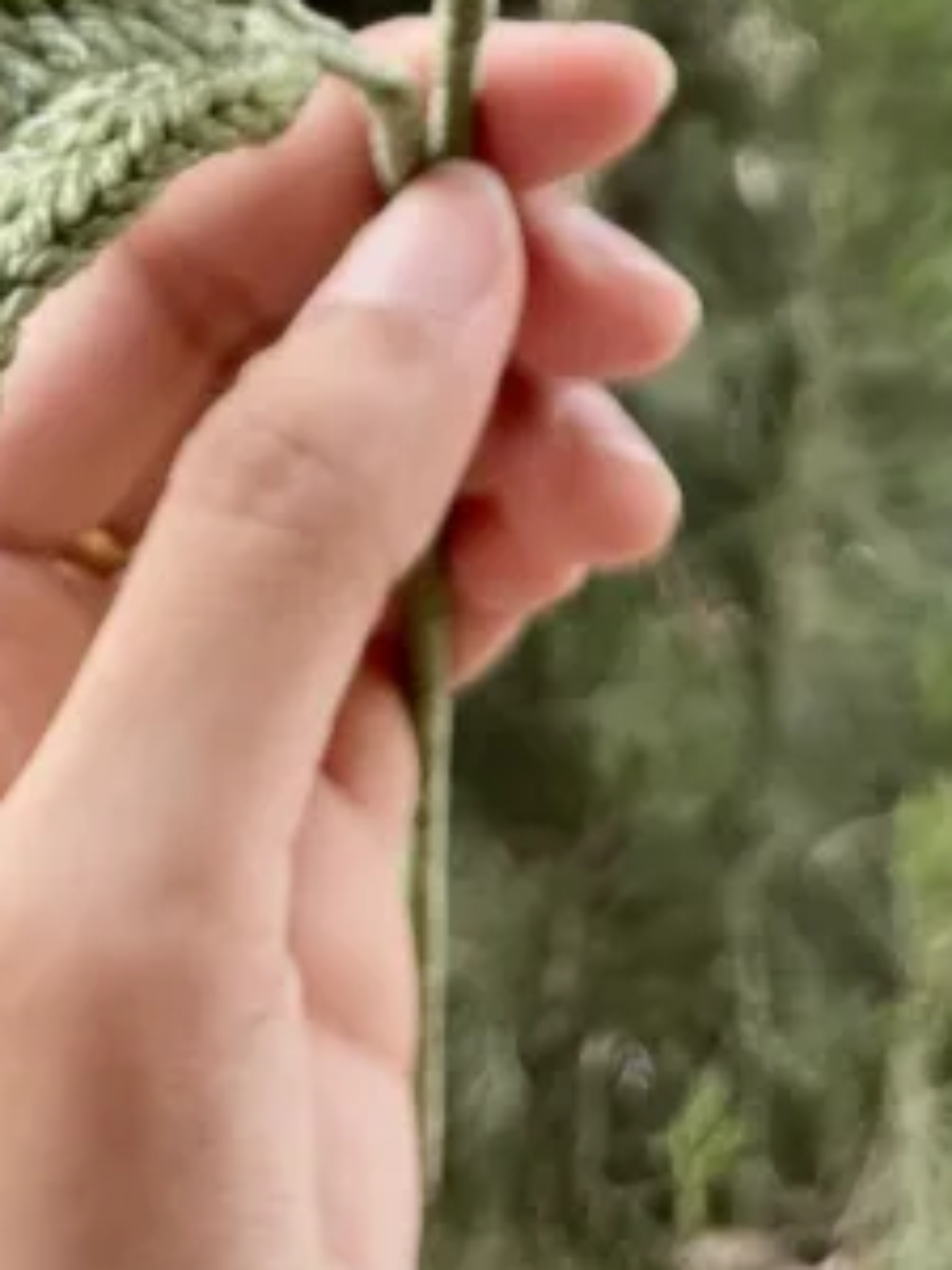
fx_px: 3814
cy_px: -826
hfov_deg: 14.2
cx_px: 393
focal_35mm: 104
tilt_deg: -9.8
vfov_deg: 16.6
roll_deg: +4.1
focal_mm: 4.2
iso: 100
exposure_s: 1/121
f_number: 1.6
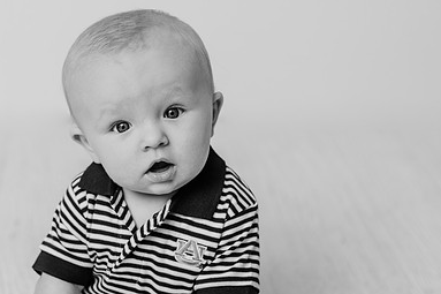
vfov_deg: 16.8
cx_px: 151
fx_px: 992
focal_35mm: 81
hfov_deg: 25.0
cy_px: 109
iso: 125
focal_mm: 50
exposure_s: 1/160
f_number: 2.8
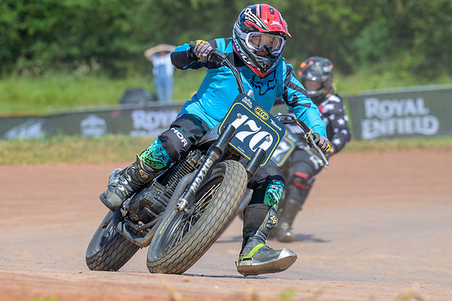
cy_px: 150
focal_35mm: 300
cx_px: 226
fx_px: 3764
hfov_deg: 6.9
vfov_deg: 4.6
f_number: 5
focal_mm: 200
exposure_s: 1/500
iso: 140
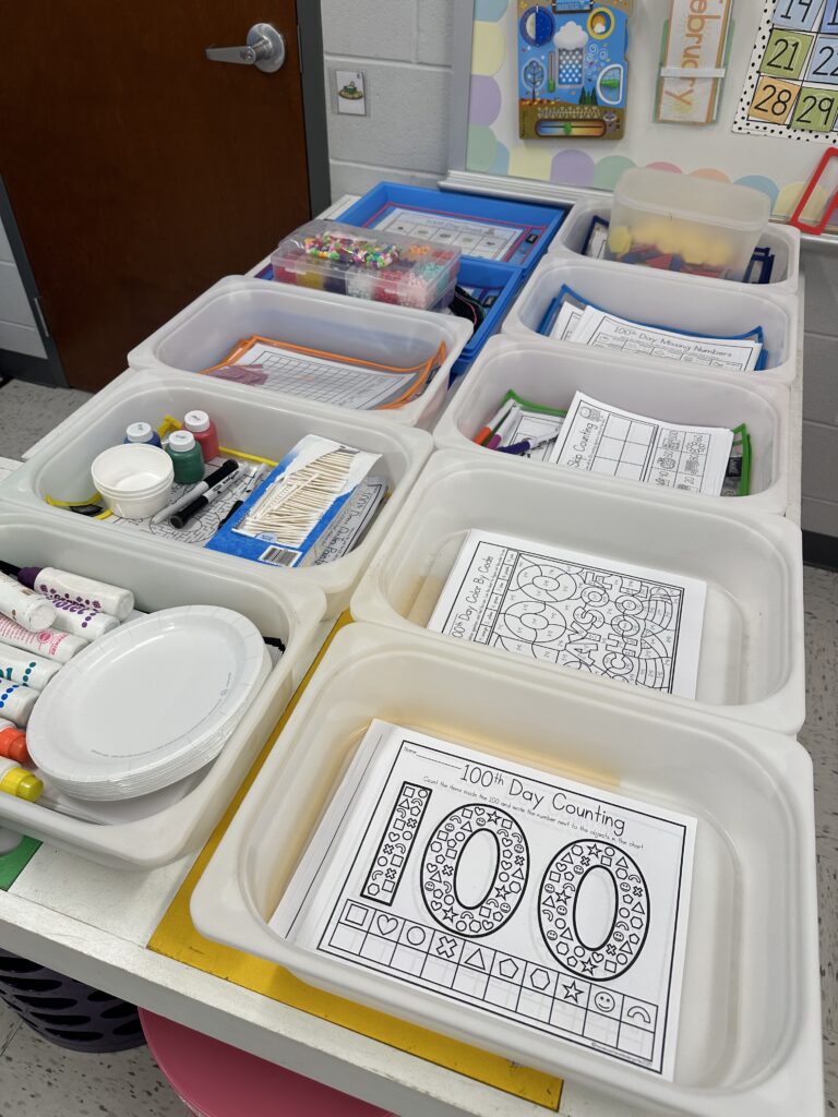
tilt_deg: -43.1
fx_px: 775
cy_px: 558
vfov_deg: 71.6
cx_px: 419
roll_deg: -1.6
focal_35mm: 24
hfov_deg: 56.8
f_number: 1.78
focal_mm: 6.86
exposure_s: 1/176
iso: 64
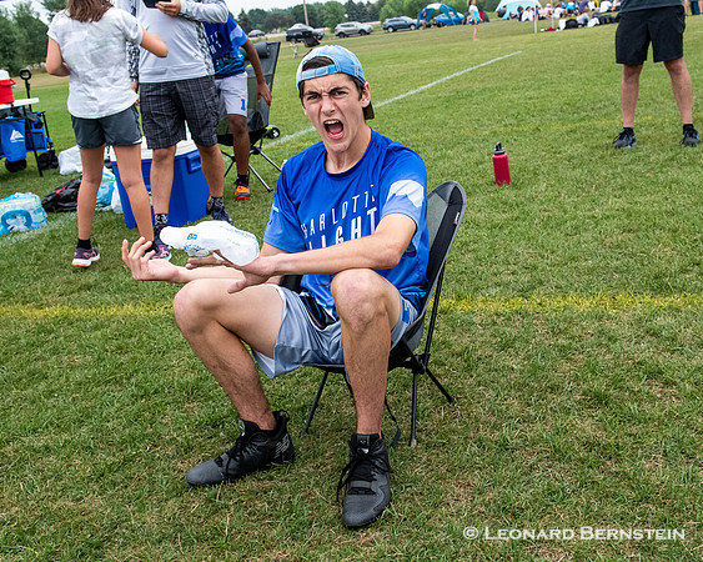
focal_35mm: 49
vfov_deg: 31.1
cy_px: 251
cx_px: 402
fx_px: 1010
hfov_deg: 38.3
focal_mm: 26
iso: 1600
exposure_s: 1/800
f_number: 5.6
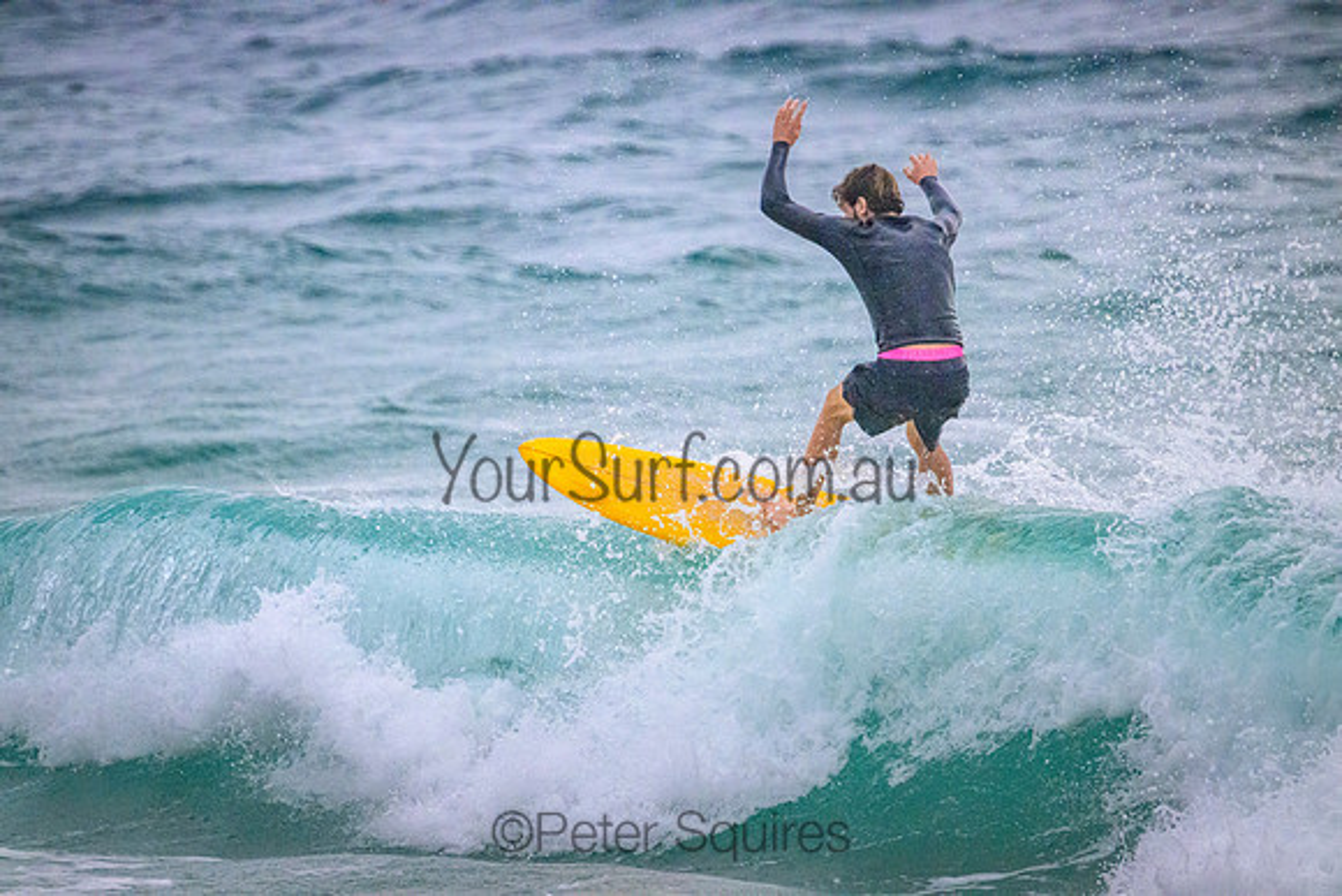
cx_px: 671
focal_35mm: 700
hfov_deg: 2.9
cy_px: 448
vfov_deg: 2.0
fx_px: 26099
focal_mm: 700
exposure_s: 1/1250
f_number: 11
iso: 7200
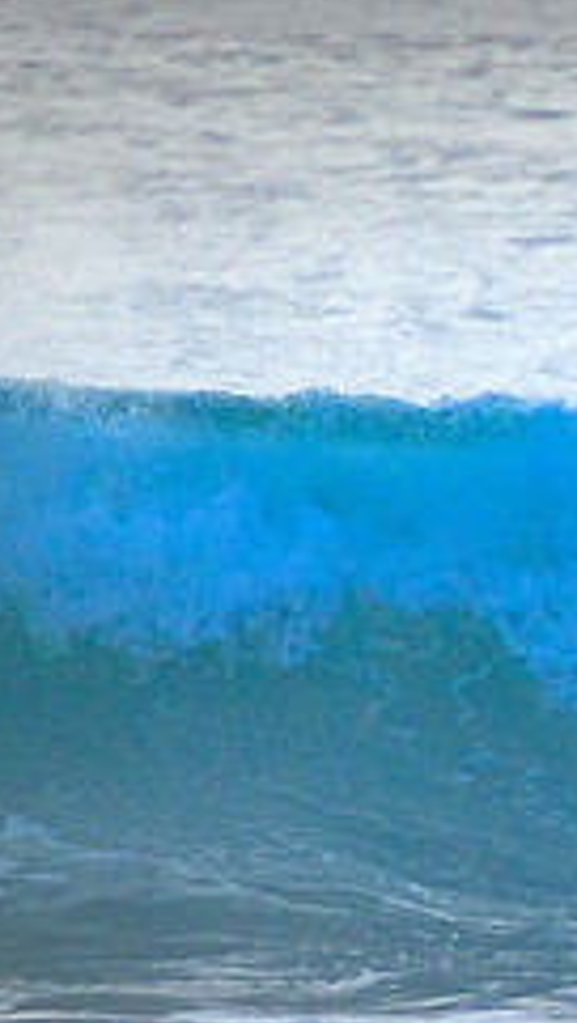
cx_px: 900
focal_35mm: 1386
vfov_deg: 1.6
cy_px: 521
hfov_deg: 0.9
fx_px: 37606
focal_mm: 400
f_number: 5.6
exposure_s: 1/2000
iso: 1100
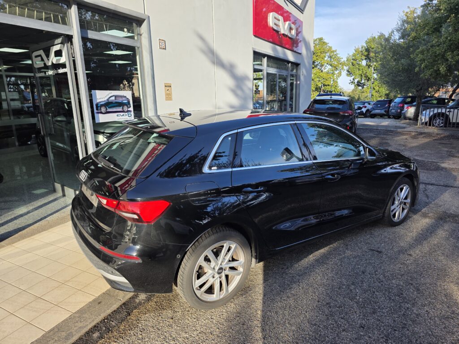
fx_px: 305
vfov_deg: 58.9
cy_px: 172
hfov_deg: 73.9
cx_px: 230
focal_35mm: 23
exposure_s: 1/1563
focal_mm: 6.3
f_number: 1.7
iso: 80
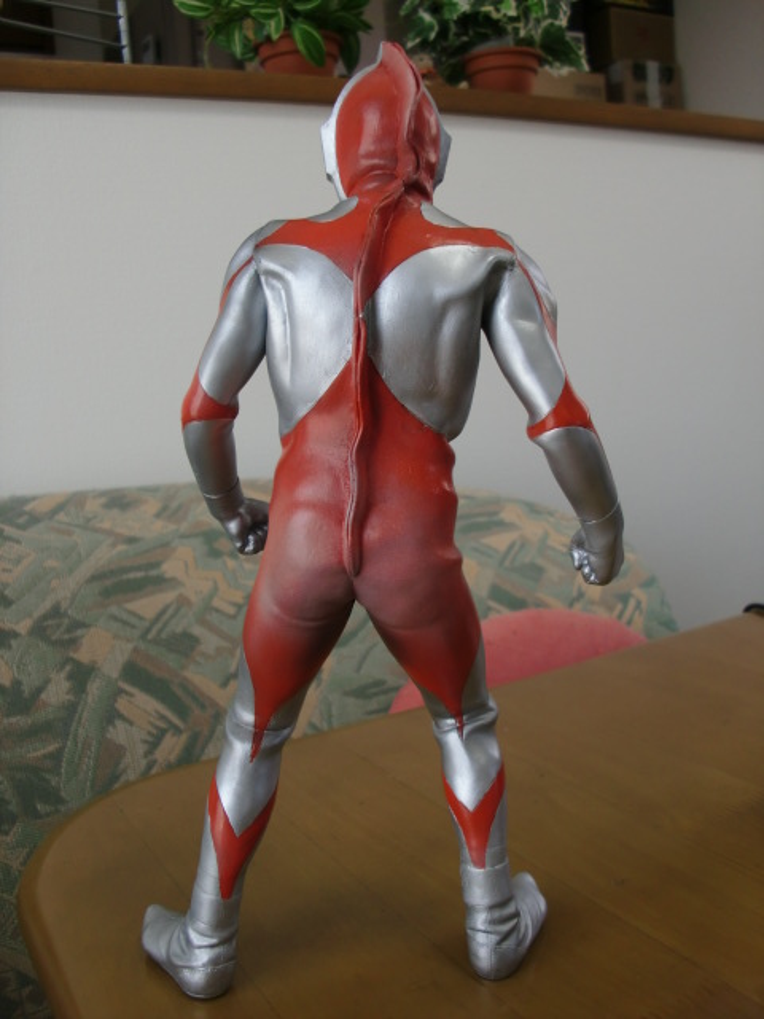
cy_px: 510
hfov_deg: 39.7
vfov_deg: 51.4
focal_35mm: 36
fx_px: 1059
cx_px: 382
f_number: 2.8
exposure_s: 1/60
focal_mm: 6.3
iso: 80
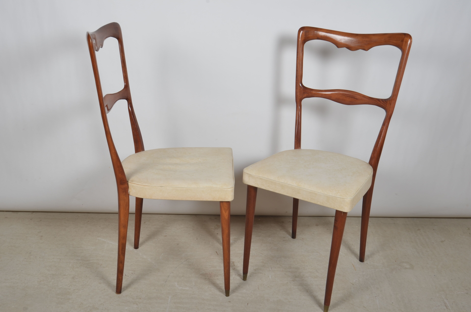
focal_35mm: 36
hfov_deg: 53.2
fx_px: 470
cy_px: 156
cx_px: 236
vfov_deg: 36.7
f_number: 14
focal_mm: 24
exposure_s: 1/125
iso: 100
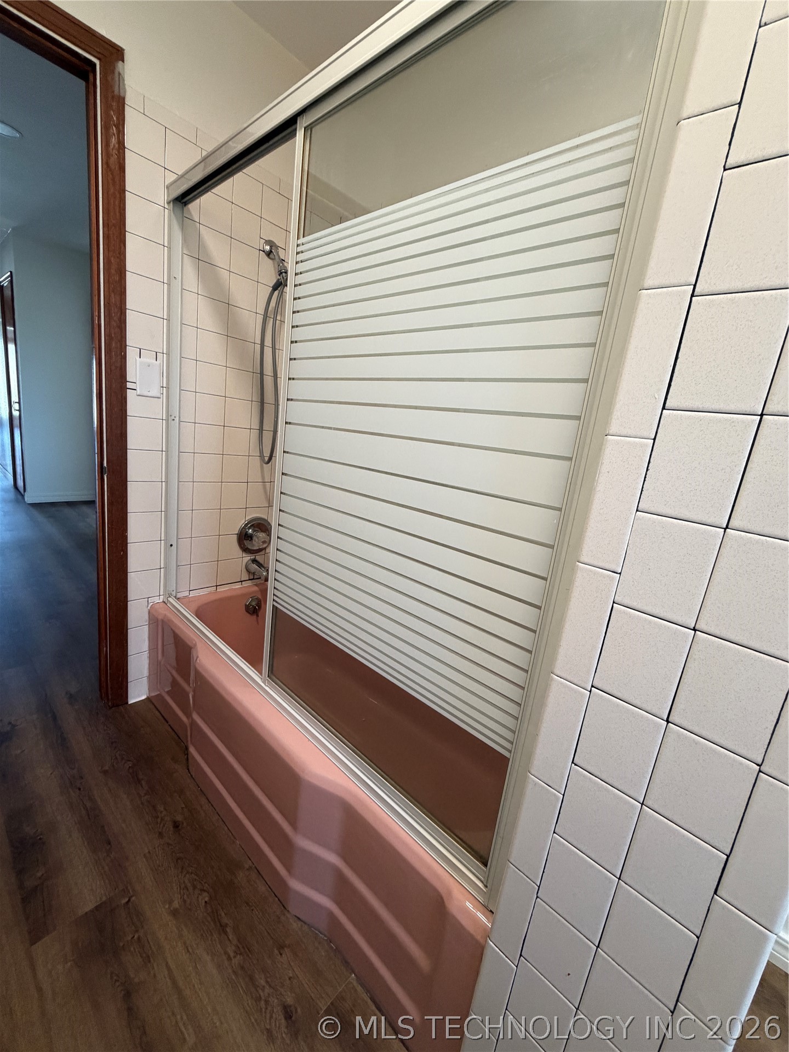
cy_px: 526
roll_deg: -7.2
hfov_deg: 85.7
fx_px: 425
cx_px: 394
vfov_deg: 102.1
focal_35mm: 14
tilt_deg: -11.9
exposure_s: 1/120
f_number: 2.2
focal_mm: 2.22
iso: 320
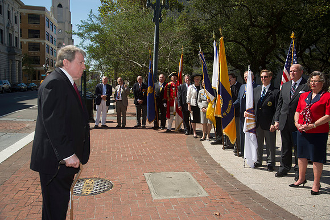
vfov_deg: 41.1
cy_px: 110
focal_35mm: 32
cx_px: 165
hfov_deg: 58.7
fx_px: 293
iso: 200
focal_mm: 32
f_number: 8
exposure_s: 1/250
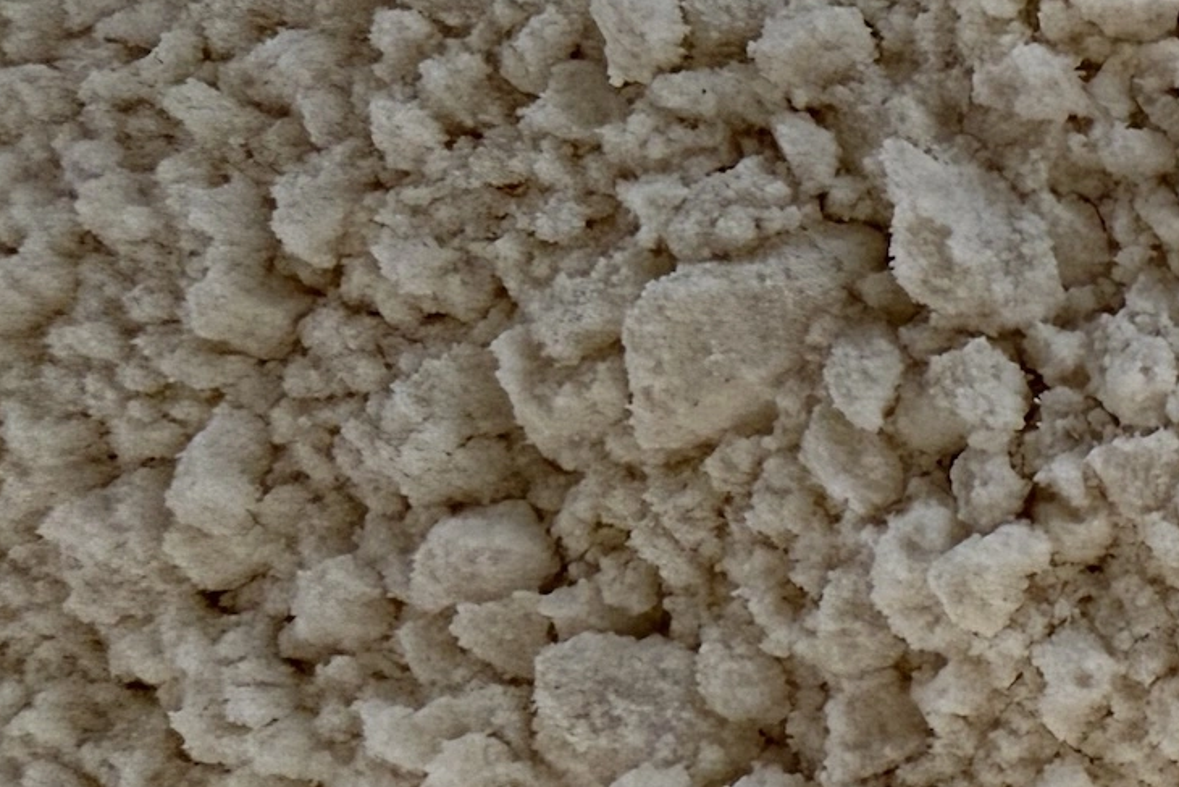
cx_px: 1494
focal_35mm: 70
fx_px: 2293
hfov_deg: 25.3
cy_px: 317
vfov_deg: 19.4
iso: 400
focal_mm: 2.22
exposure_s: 1/50
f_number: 2.2
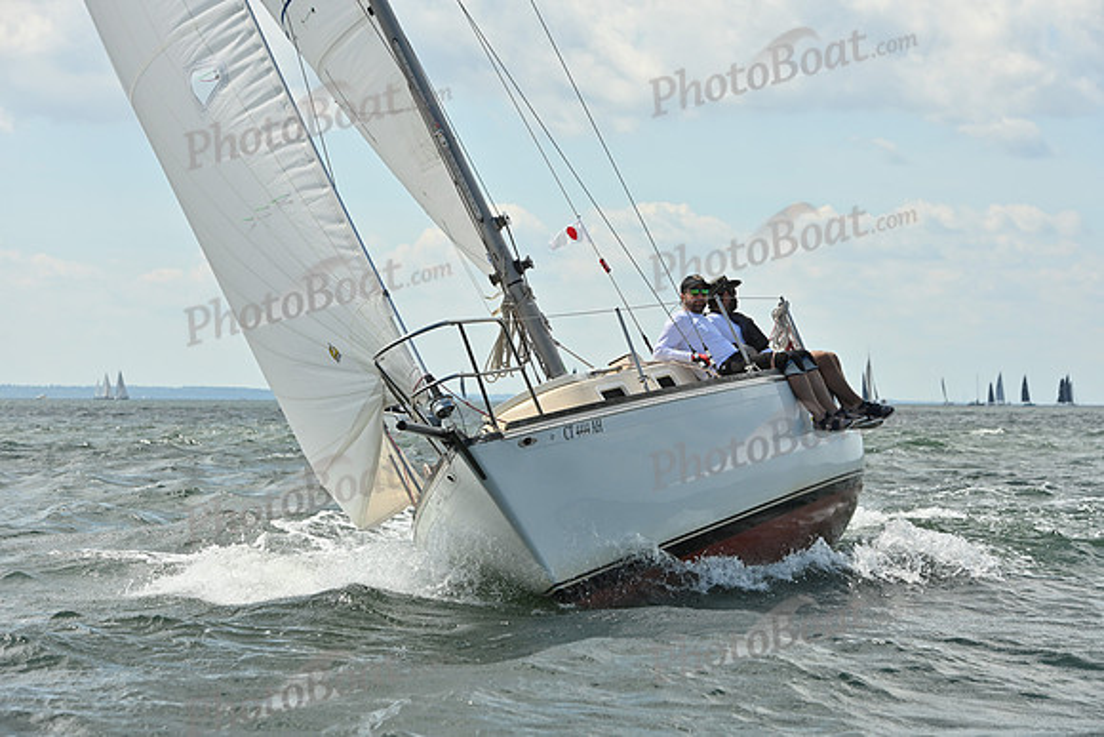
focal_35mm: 122
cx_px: 552
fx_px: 3742
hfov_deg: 16.8
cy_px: 368
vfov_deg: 11.2
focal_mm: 122
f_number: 7.1
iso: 250
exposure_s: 1/1250
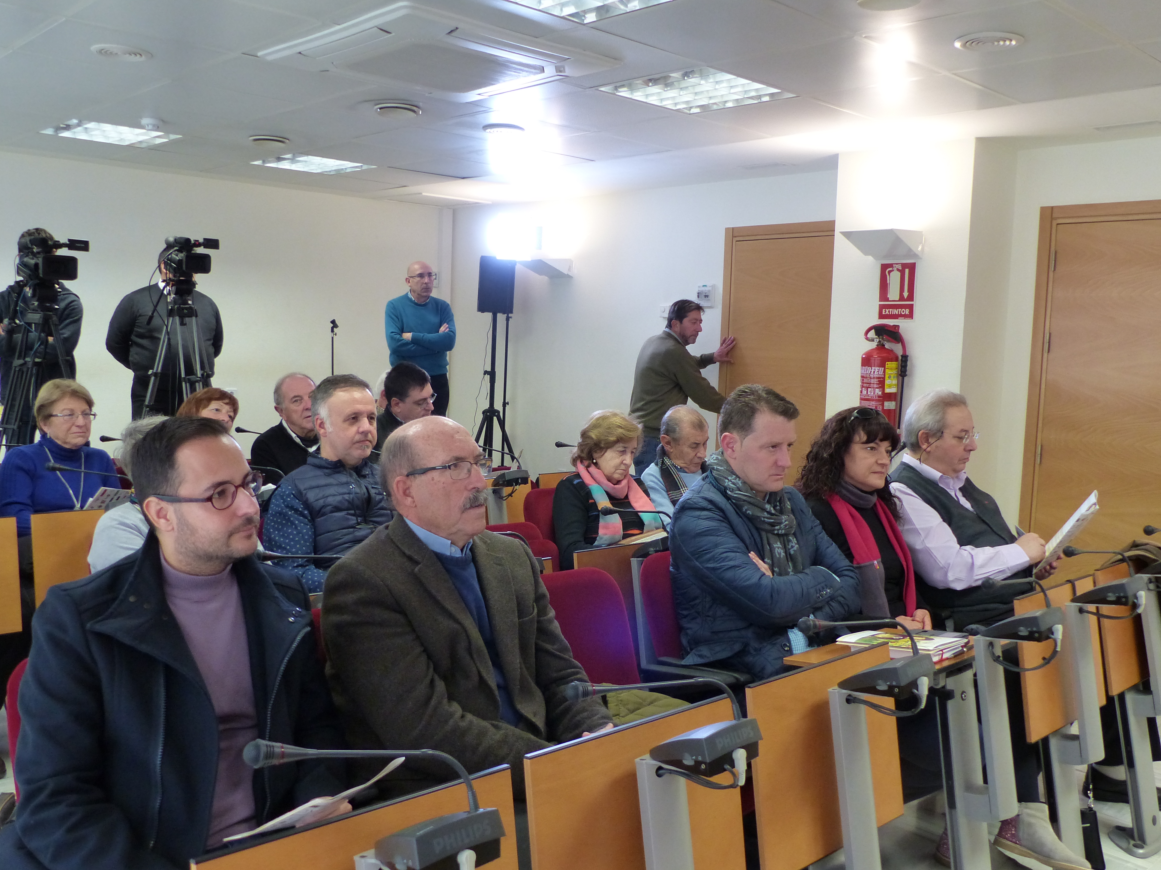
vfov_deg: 45.4
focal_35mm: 31
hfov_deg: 58.4
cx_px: 572
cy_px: 435
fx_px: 1040
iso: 320
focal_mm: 5.5
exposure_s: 1/60
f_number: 2.8
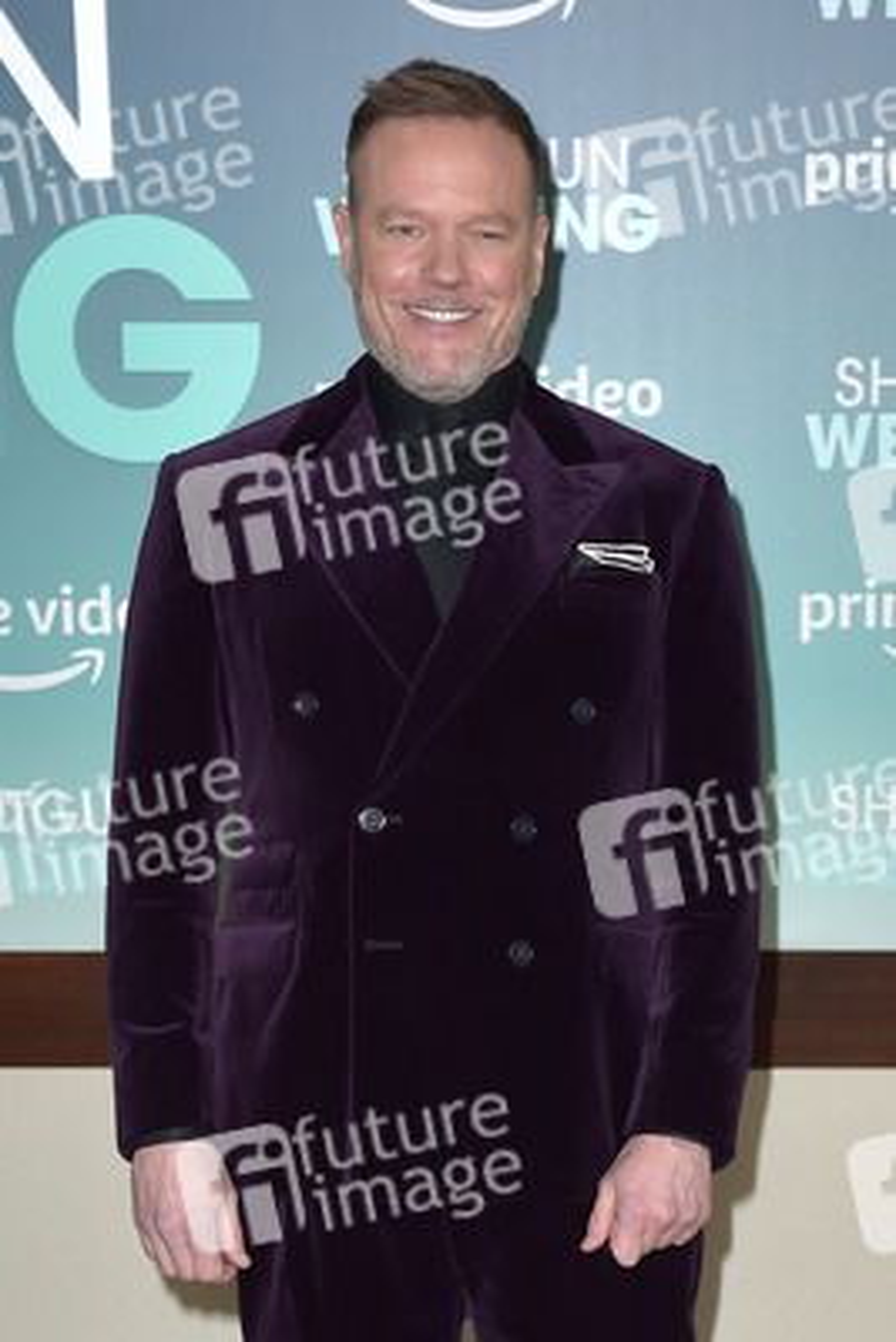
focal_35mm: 45
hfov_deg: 29.9
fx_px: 1678
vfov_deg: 43.6
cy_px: 671
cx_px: 448
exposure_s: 1/250
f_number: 6.3
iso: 400
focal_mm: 45
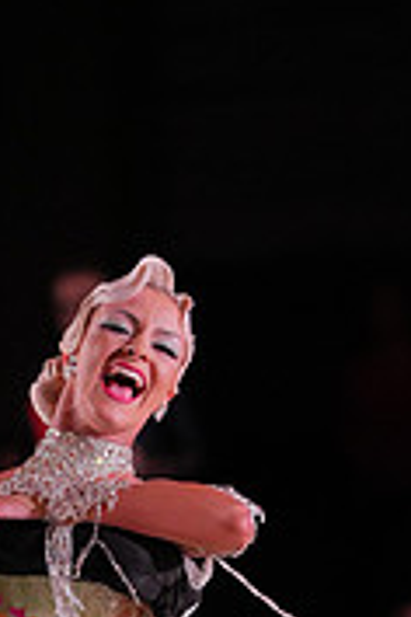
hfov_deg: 2.1
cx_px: -40
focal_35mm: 656
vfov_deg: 3.1
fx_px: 11233
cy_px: 823
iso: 1600
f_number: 2.8
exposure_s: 1/800
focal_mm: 200
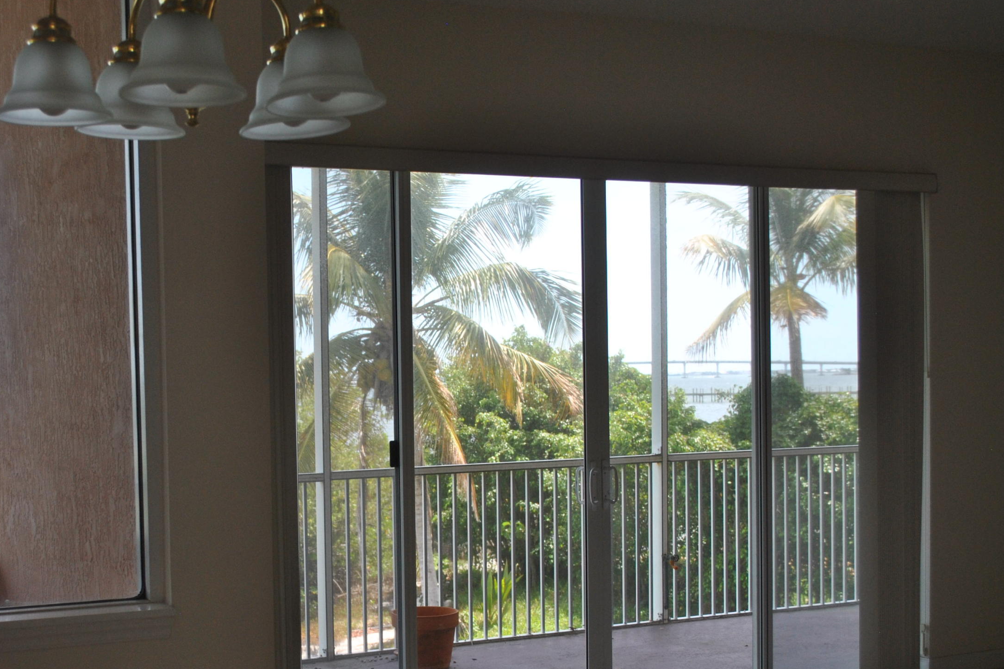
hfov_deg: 36.4
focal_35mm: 54
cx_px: 313
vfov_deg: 24.9
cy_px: 447
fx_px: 1506
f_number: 5
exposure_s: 1/100
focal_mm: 26
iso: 200
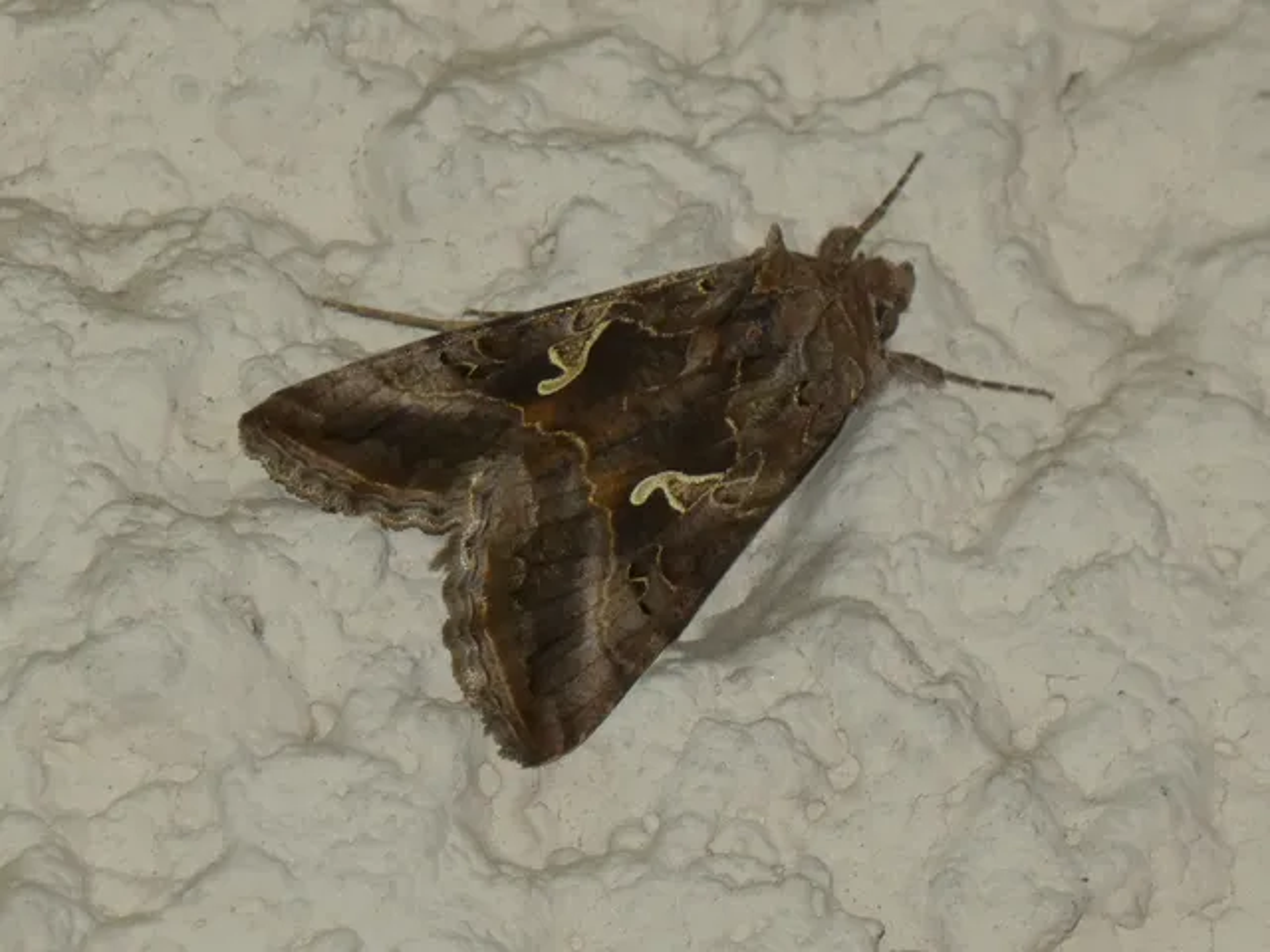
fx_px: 20142
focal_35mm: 549
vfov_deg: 2.7
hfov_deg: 3.6
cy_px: 476
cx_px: 635
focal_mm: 98.3
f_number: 5.6
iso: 80
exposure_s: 1/80
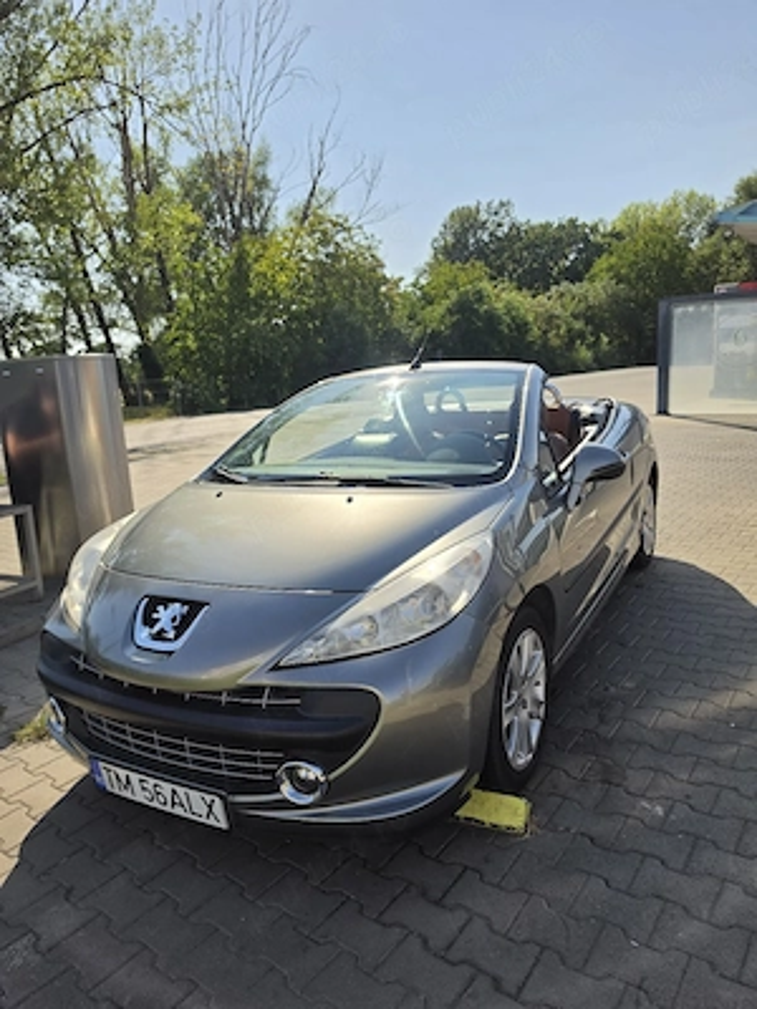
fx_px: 671
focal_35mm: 23
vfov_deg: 73.9
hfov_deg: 58.9
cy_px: 504
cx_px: 378
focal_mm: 6.5
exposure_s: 1/10000
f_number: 1.4
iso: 50
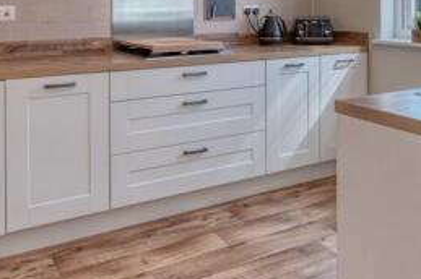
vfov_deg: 32.4
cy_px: 6
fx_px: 444
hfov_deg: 50.7
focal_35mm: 38
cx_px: 217
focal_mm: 10
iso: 250
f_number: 8
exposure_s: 1/20
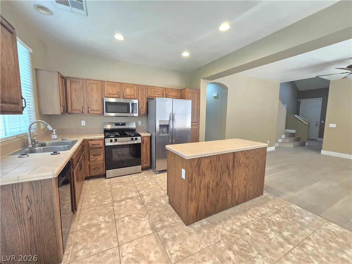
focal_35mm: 13
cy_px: 132
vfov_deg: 89.9
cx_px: 176
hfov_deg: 106.2
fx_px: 132
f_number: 2.2
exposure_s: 1/60
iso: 200
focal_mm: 2.2
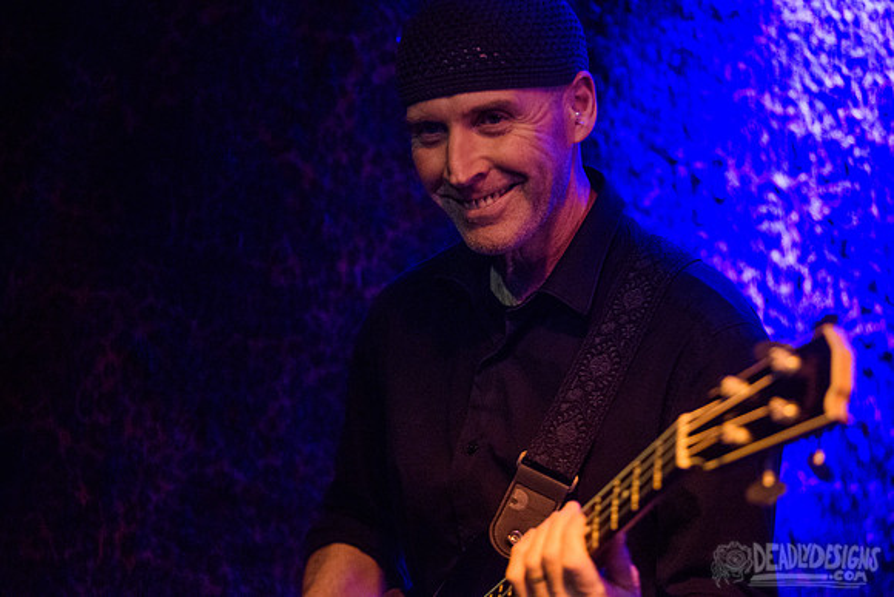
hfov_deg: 17.6
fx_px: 2881
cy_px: 298
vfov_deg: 11.8
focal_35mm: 116
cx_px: 447
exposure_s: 1/80
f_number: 3.2
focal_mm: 116
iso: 6400
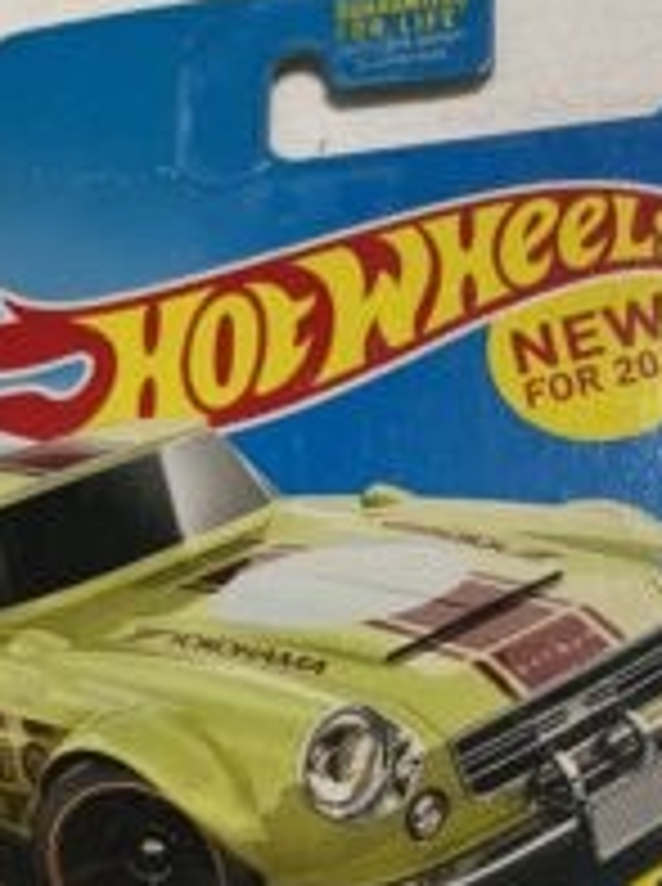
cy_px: 814
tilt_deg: -64.3
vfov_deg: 31.1
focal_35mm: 59
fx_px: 1509
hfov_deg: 24.7
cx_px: 306
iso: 320
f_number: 1.8
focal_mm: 3
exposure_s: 1/30
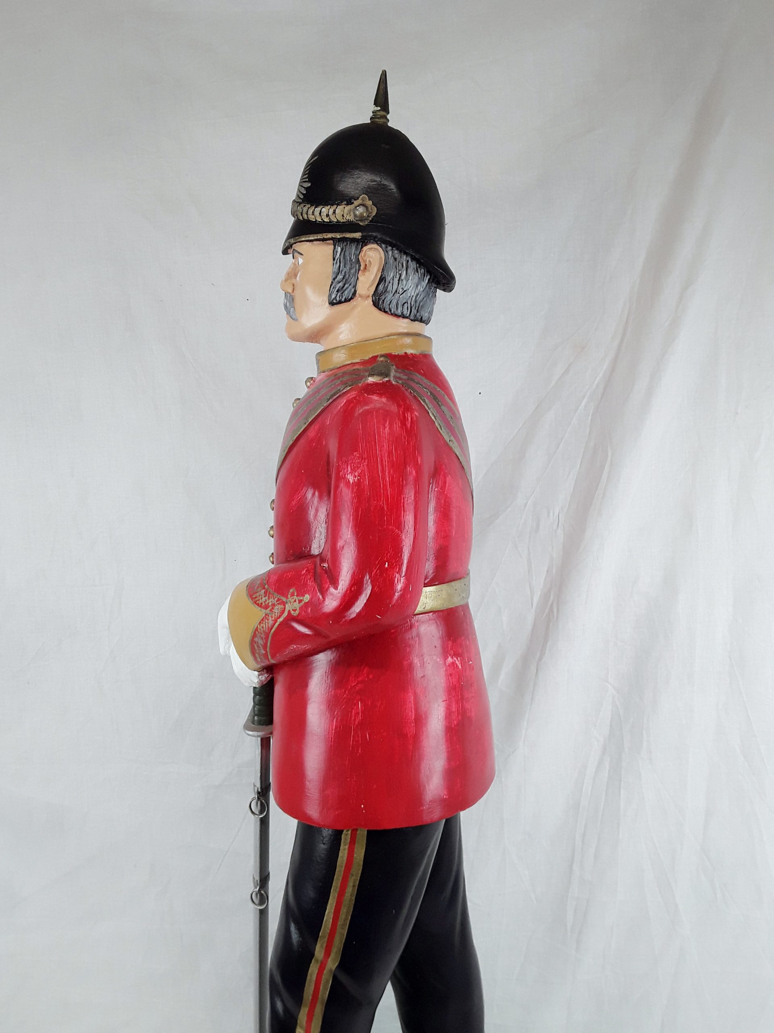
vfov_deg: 65.3
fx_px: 805
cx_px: 387
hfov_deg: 51.4
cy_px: 516
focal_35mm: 27
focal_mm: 2.91
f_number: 1.9
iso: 50
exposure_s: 1/50
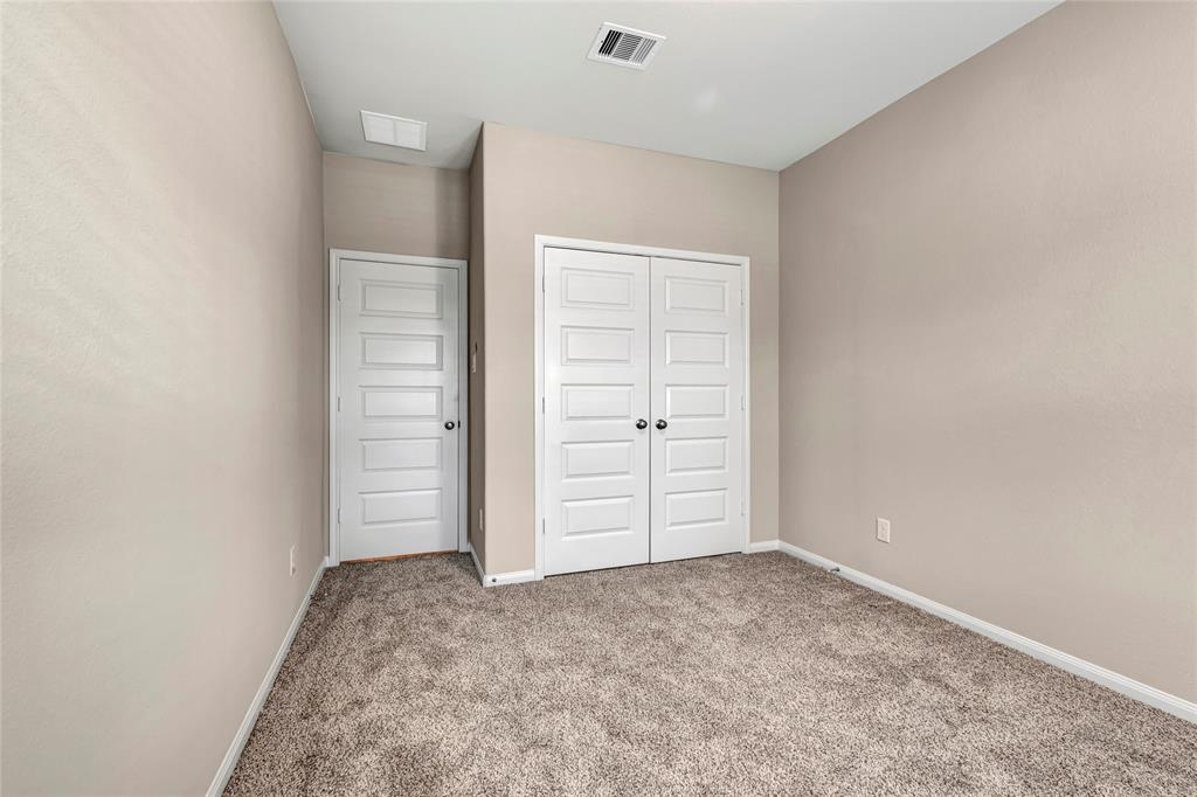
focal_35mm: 15
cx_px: 598
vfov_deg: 77.3
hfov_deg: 100.4
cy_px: 398
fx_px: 499
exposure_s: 1/8
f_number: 8
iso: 200
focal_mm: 10
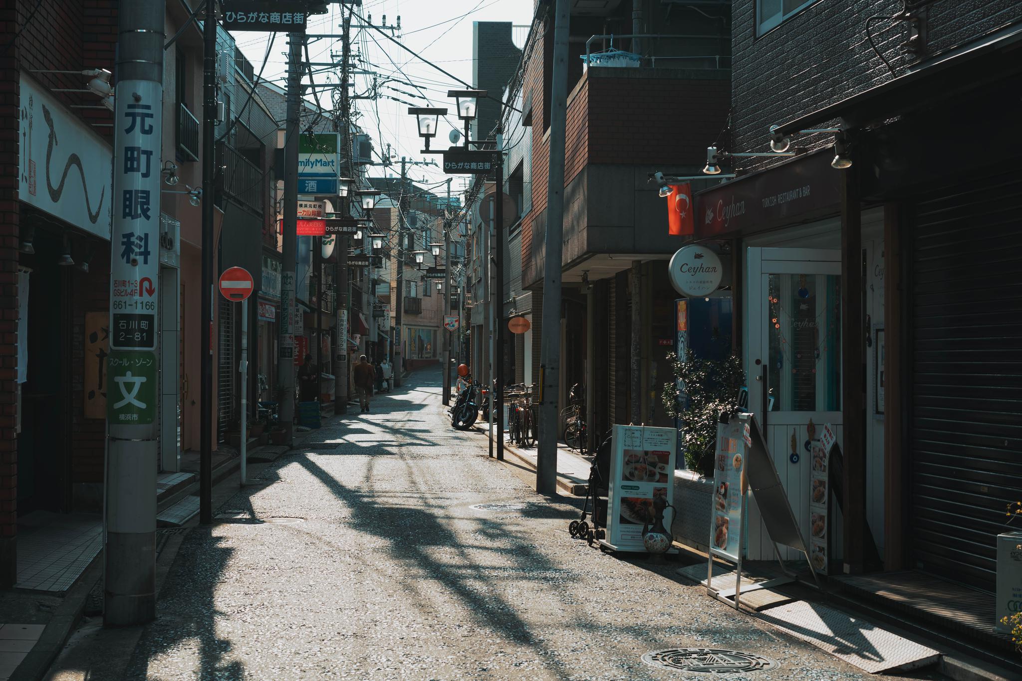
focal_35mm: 55
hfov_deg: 36.2
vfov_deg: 24.6
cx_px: 511
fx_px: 1562
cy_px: 340
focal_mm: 55
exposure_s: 1/200
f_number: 8
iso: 100
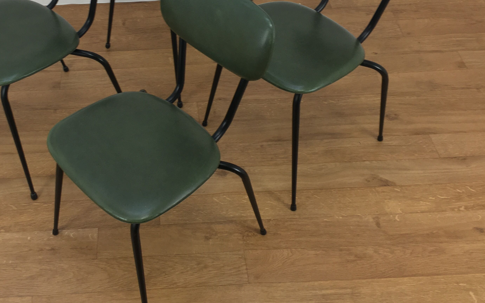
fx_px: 595
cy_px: 77
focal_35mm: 45
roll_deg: +0.8
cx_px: 166
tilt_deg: -41.4
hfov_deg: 43.8
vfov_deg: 28.2
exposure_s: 1/33
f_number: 2.2
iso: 32
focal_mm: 4.15
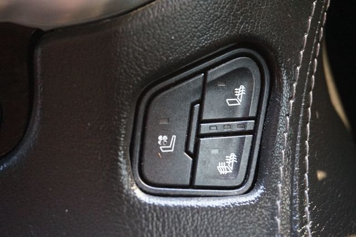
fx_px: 549
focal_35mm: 56
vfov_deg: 24.4
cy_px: 118
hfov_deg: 36.0
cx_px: 178
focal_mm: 37
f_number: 5.6
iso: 3200
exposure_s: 1/50
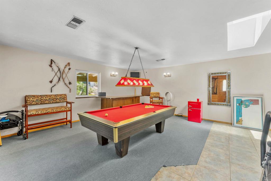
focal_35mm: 14
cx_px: 136
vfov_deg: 81.3
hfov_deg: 104.2
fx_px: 105
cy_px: 90
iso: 640
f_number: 9
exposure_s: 1/1.67
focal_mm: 14
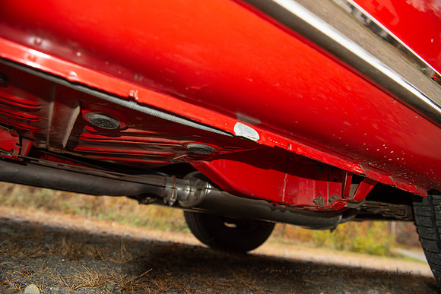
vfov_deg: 53.2
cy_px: 147
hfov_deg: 73.7
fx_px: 294
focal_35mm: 24
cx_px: 220
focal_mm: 24
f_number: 4.5
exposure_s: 1/250
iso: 100
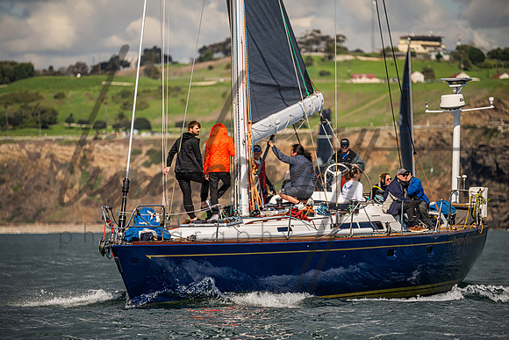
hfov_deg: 6.3
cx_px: 247
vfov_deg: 4.2
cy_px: 170
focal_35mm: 326
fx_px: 4615
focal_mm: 310
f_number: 5.6
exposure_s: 1/5000
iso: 400
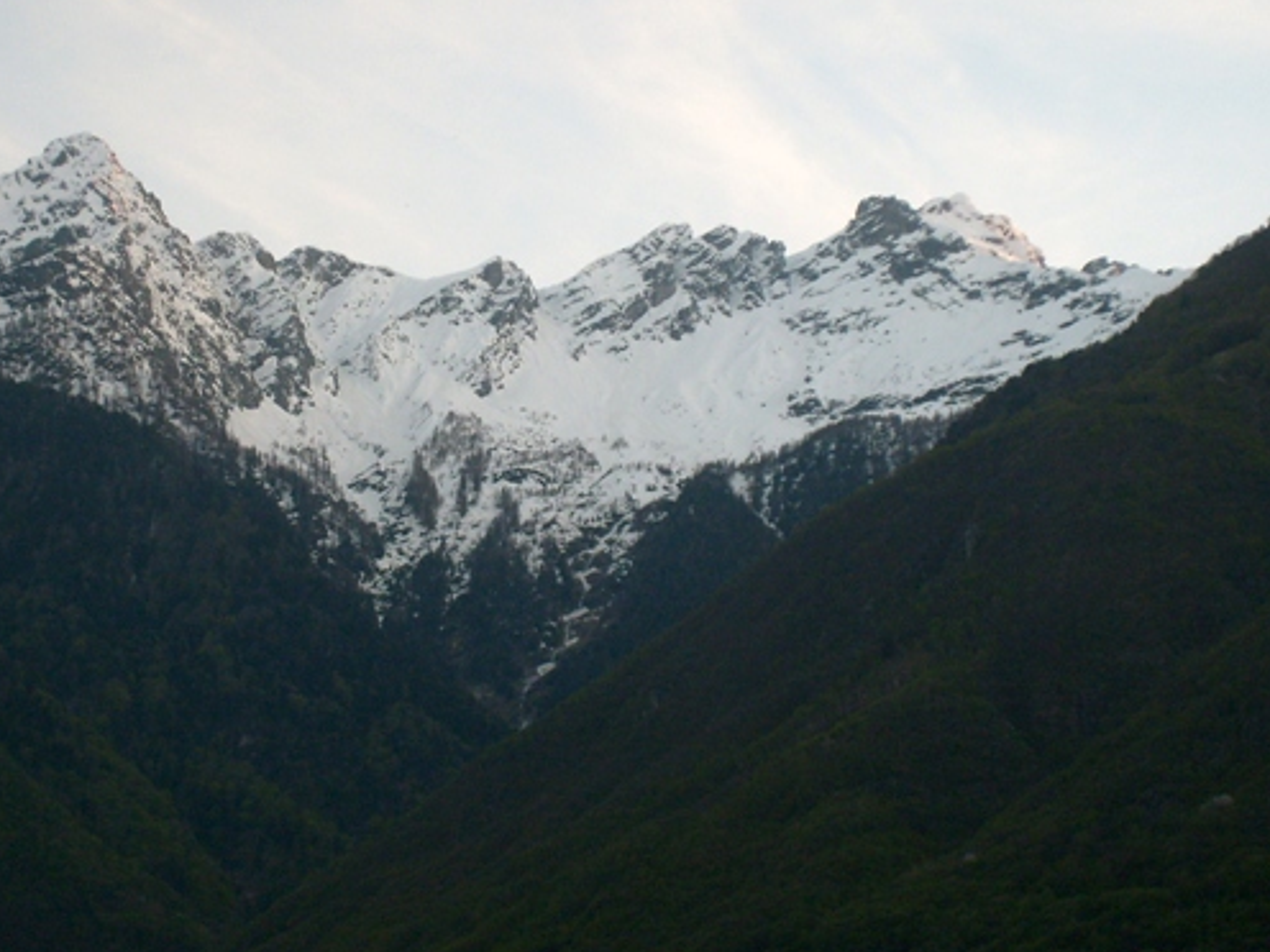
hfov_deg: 17.3
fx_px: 4182
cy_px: 513
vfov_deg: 13.0
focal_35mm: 114
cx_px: 520
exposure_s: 1/90
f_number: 4.6
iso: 100
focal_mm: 15.5
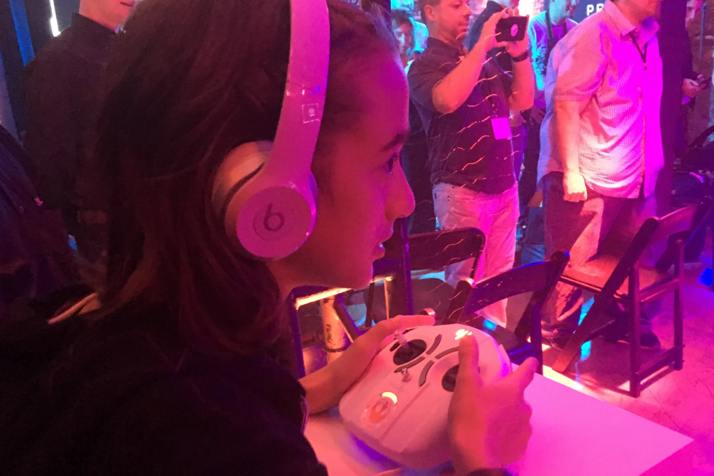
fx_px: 694
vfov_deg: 37.6
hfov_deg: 54.3
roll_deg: +3.3
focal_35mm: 35
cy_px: 295
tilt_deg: -19.0
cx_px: 404
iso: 800
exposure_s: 1/15
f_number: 2.2
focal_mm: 4.15
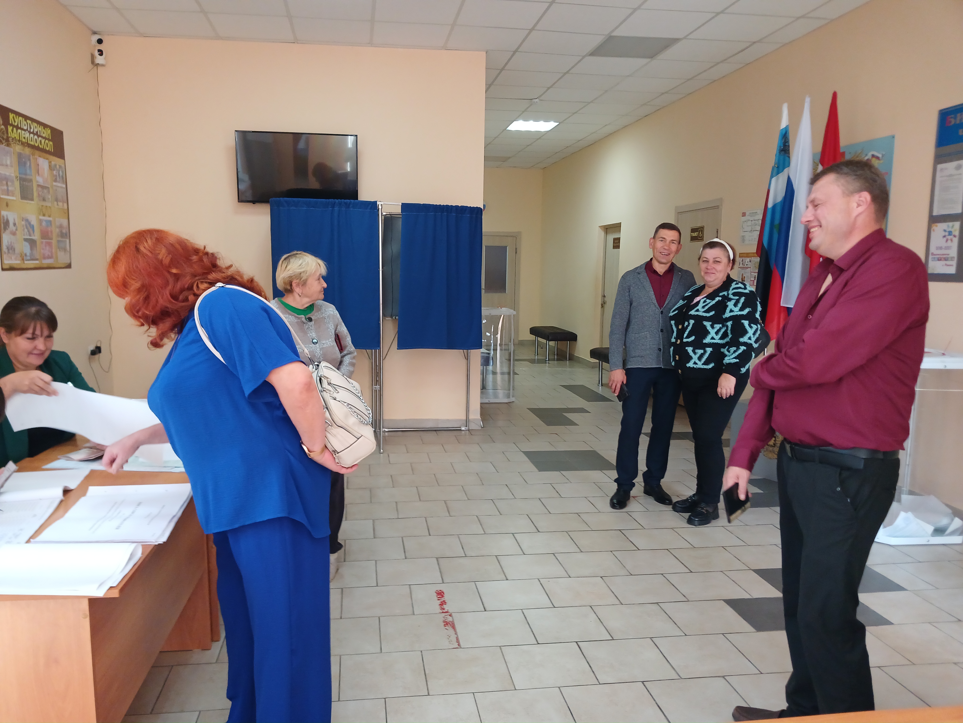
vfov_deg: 51.4
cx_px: 482
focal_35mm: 27
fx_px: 751
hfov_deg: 65.3
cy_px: 362
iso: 160
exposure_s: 1/50
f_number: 1.8
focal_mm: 4
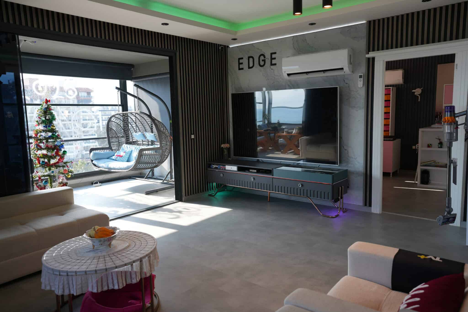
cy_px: 156
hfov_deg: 65.5
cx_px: 234
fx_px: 364
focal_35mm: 28
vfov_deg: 46.4
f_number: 4
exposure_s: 1/60
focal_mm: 28
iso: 100
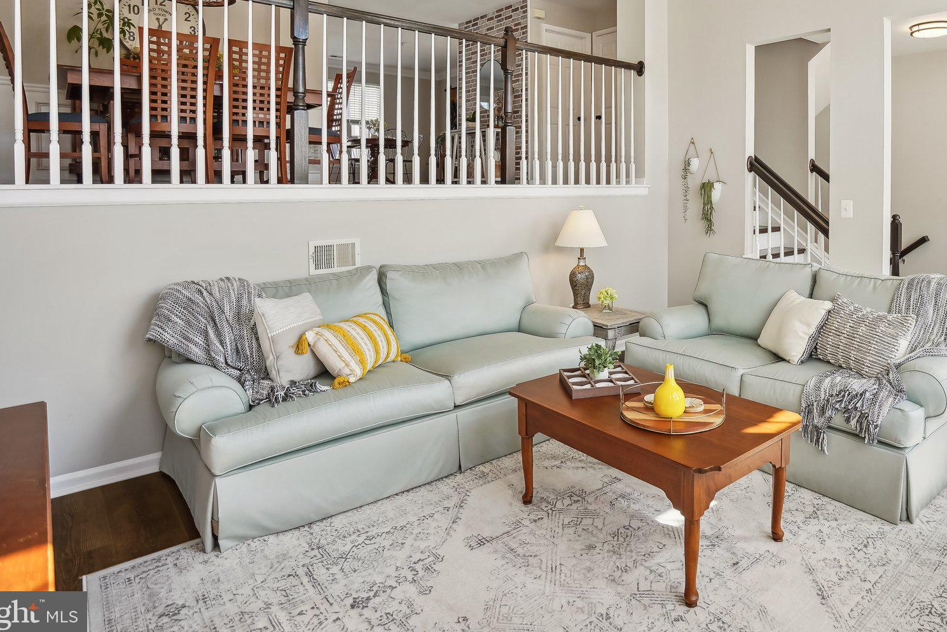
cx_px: 597
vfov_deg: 55.9
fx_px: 579
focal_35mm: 22
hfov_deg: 77.0
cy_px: 203
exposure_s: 1/160
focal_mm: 16
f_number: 4
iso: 250
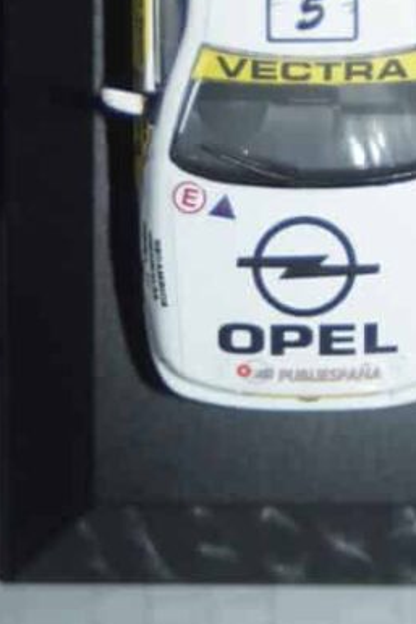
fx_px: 2429
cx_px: 314
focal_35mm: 140
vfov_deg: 14.3
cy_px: -60
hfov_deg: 9.8
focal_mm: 40
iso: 125
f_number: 4.5
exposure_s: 1/125
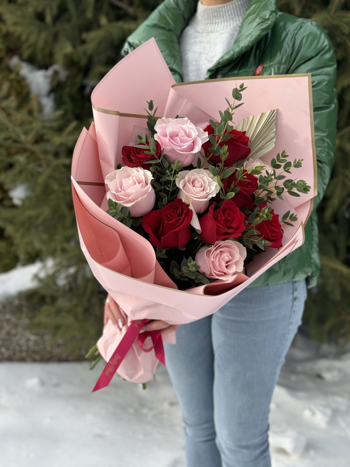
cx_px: 175
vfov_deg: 39.7
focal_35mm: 48
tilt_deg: -12.7
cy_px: 234
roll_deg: +0.7
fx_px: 647
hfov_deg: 30.3
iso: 64
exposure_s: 1/1114
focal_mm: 6.86
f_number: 1.78
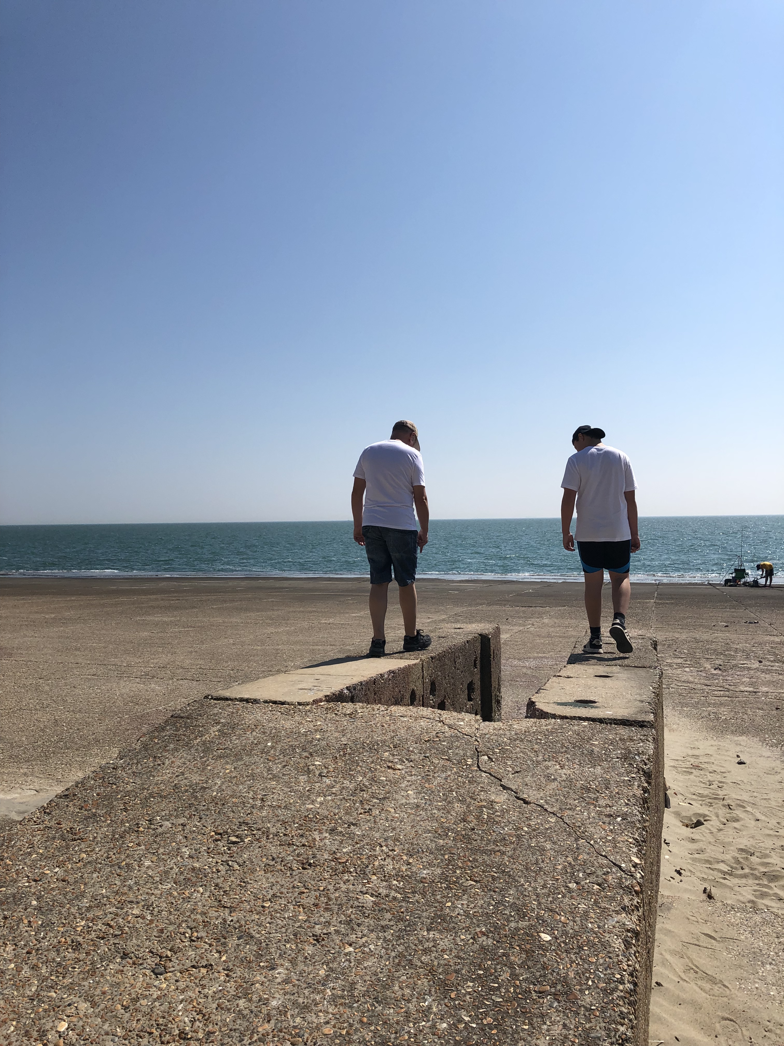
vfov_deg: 63.4
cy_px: 523
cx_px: 392
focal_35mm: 28
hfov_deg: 49.7
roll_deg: +0.6
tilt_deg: -0.2
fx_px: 846
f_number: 1.8
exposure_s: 1/4808
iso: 20
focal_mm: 4
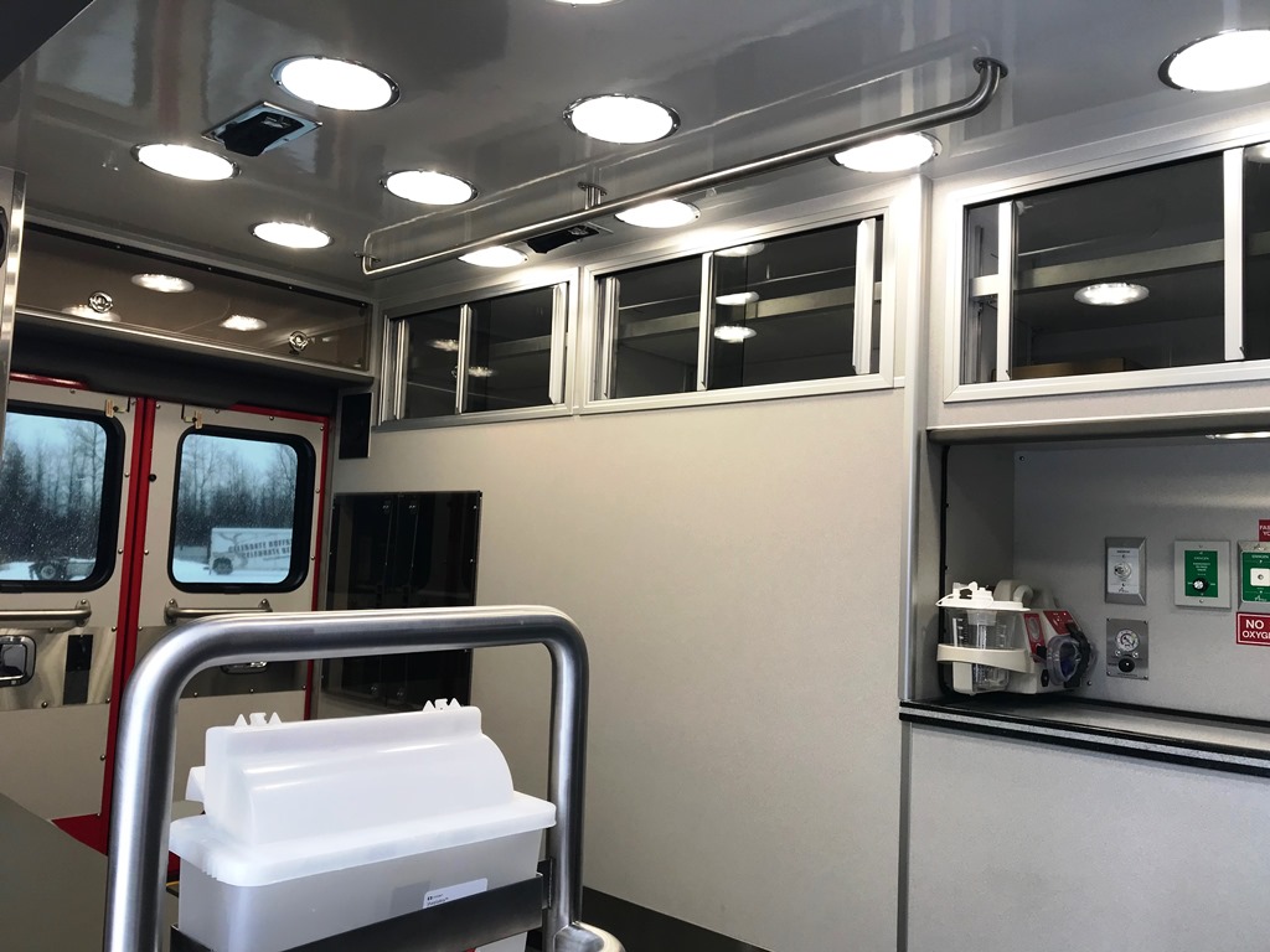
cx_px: 635
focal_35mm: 28
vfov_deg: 49.7
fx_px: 1027
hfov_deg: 63.4
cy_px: 476
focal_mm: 3.99
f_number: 1.8
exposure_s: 1/109
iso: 25
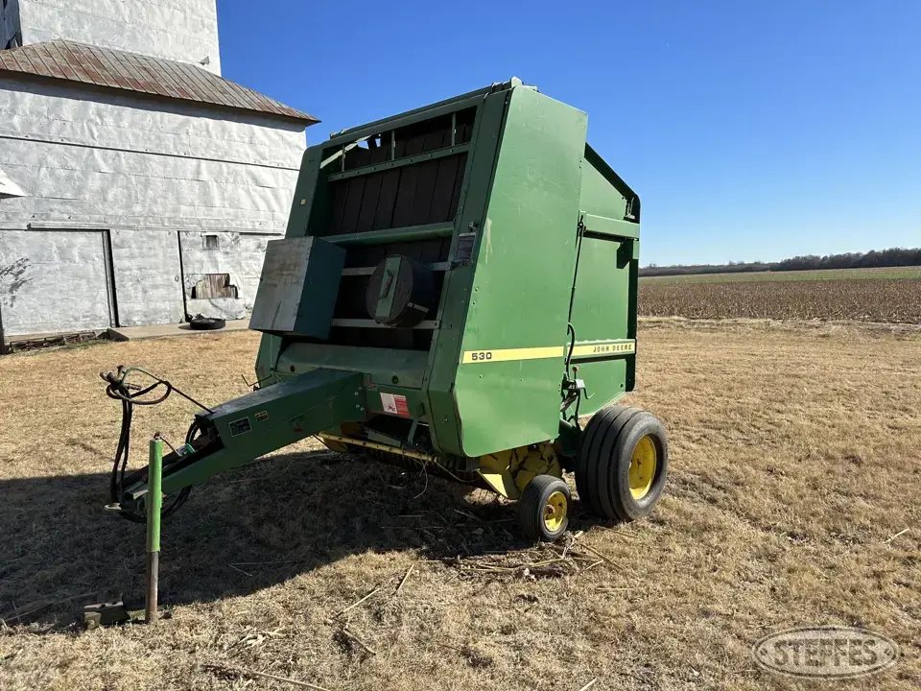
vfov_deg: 56.8
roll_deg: +1.9
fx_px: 639
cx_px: 460
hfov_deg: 71.6
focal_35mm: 24
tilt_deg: -7.8
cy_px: 346
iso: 80
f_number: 1.78
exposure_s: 1/4348
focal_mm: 6.86
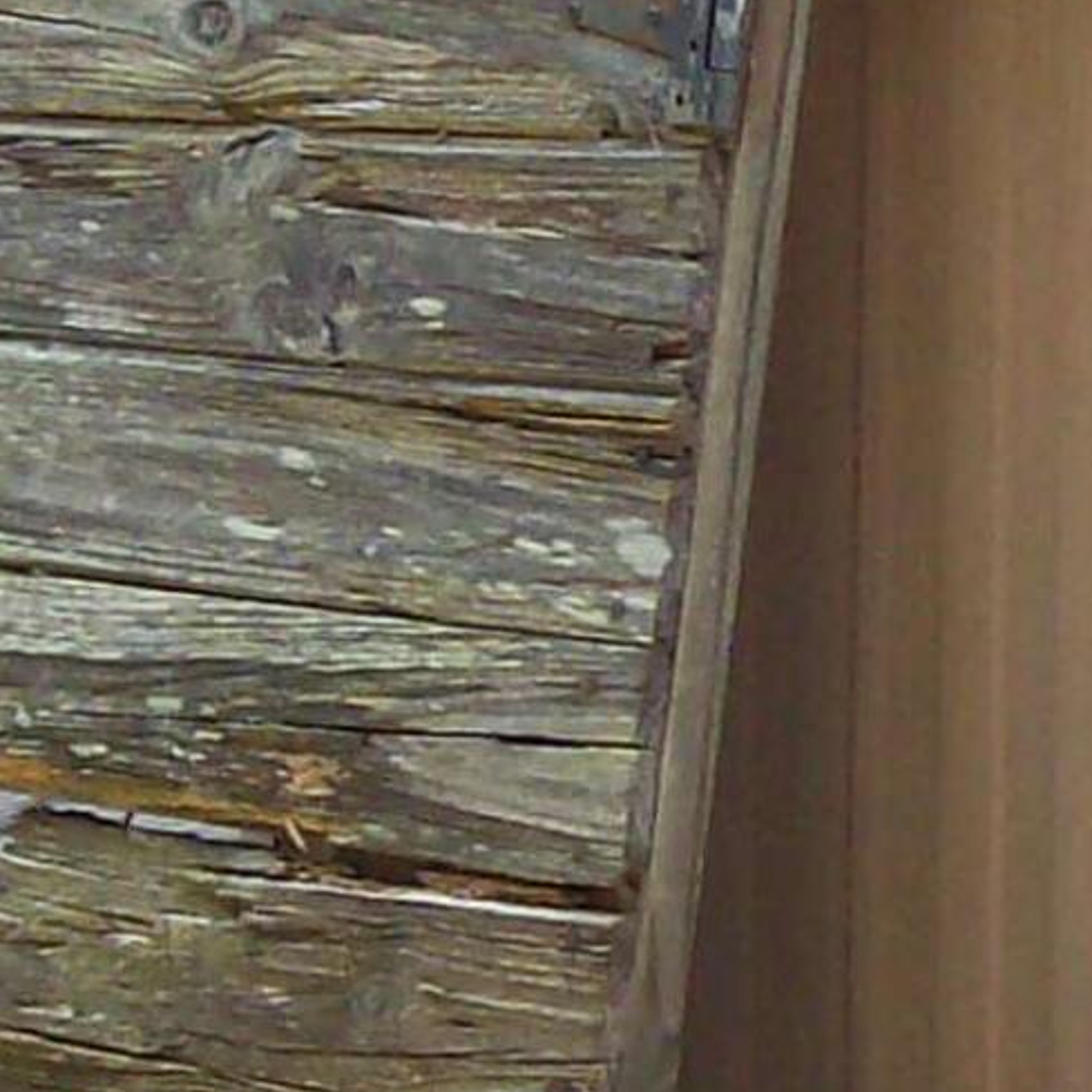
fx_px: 6960
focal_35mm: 195
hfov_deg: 8.9
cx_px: 1099
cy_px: 481
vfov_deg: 9.0
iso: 80
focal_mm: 6
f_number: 2.7
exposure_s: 1/199
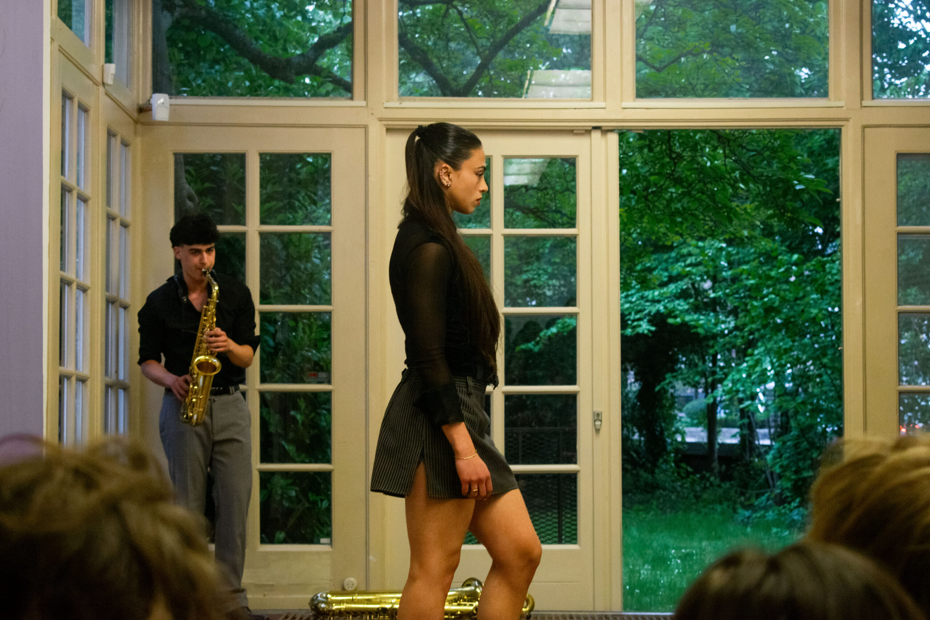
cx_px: 465
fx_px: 2131
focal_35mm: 82
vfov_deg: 16.6
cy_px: 310
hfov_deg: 24.6
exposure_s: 1/125
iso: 800
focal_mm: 55
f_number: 5.6
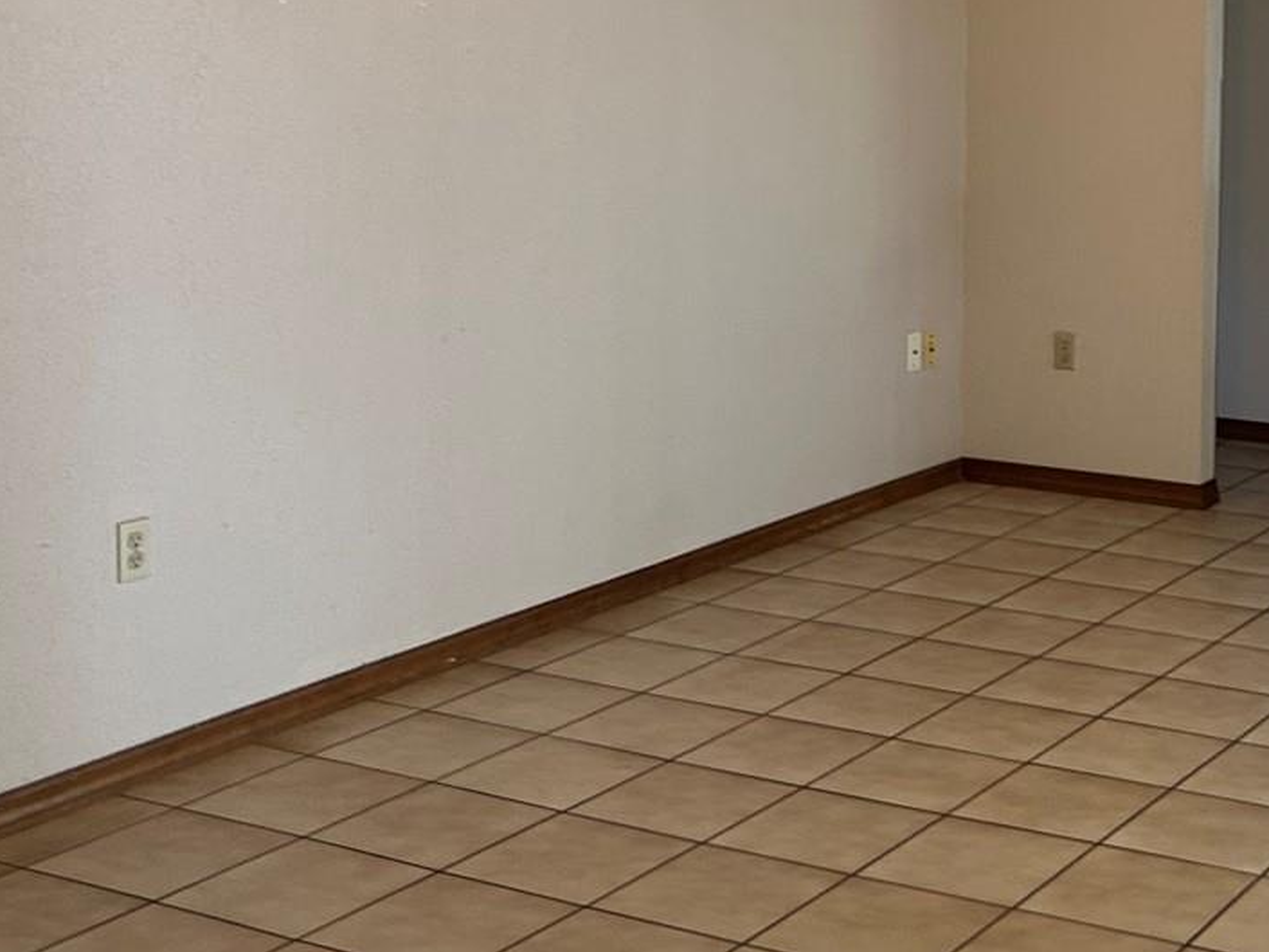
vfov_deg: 24.4
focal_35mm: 59
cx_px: 1114
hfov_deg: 31.3
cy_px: 176
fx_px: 2163
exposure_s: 1/60
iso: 200
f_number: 1.5
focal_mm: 5.7
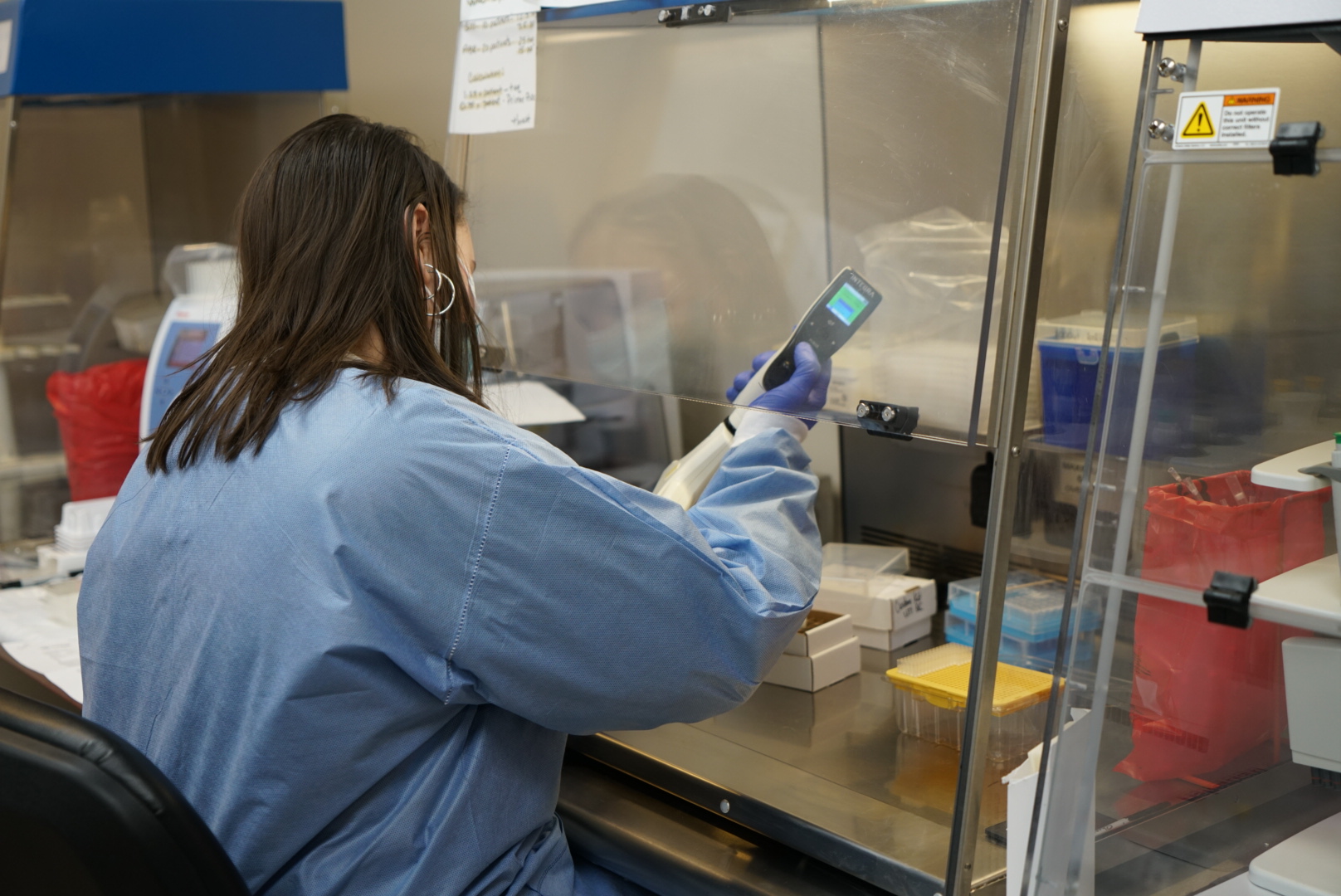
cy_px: 448
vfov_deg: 28.7
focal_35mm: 47
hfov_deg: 41.9
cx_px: 670
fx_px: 1752
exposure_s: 1/160
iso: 800
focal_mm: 47
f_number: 4
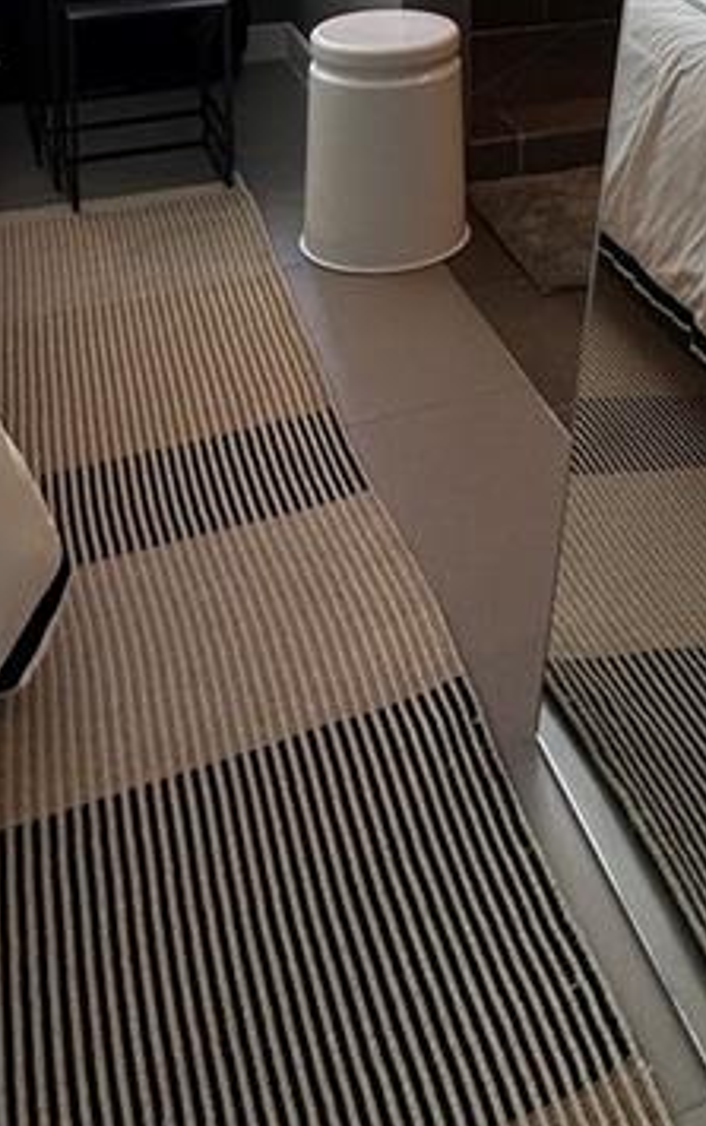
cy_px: -183
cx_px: 785
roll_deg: -2.3
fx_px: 1537
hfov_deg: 24.1
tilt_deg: -8.2
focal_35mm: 50
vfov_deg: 33.6
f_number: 2.2
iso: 40
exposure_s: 1/101
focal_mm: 2.22
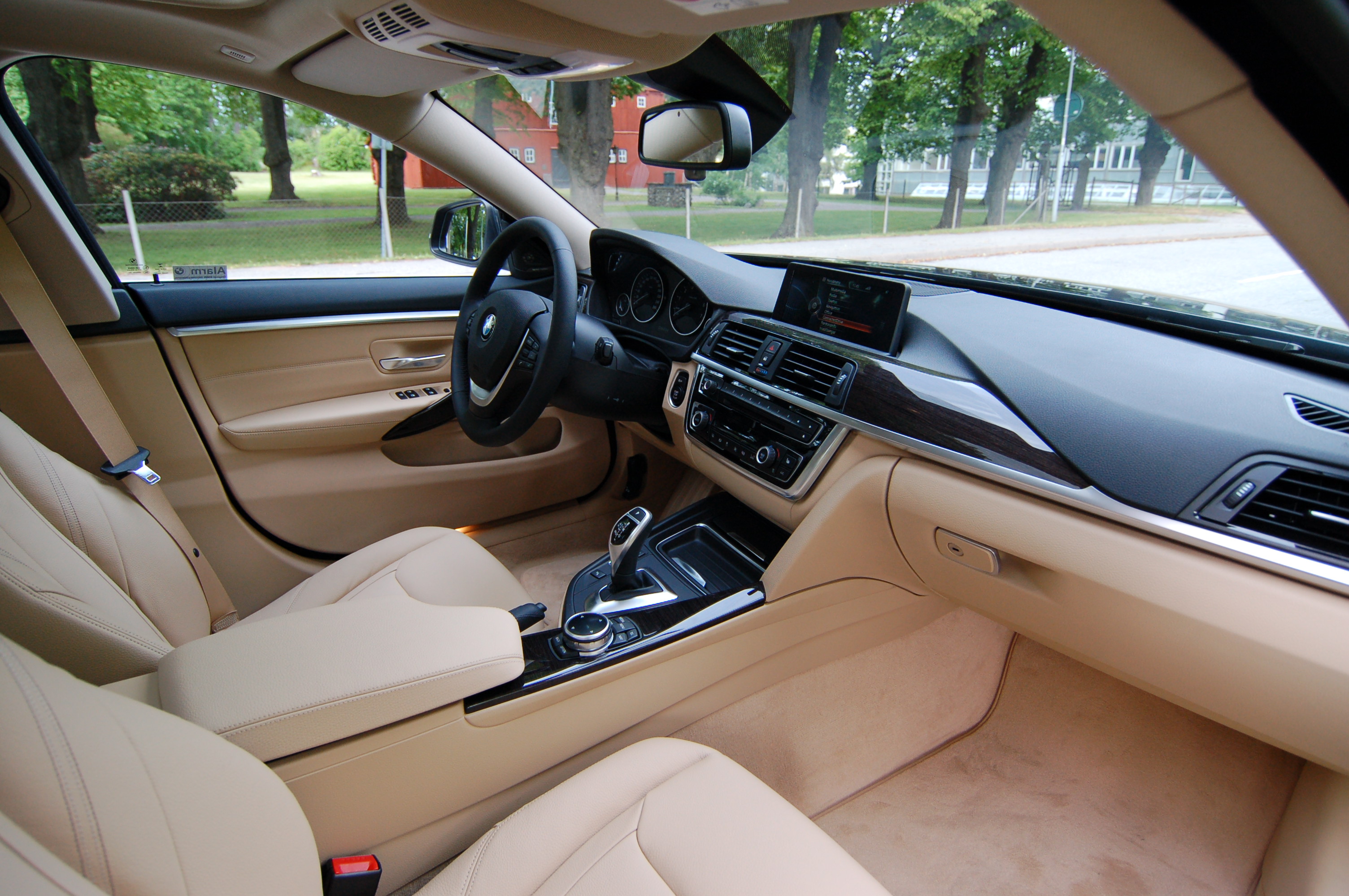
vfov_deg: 63.1
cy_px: 448
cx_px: 674
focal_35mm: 20
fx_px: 730
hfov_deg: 85.5
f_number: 4
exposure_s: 1/160
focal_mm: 13
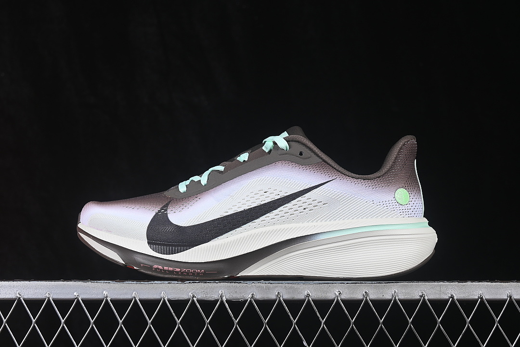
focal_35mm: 75
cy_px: 174
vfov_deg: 18.2
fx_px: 1083
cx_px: 260
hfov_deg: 27.0
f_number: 8
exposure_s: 1/80
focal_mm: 50
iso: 160
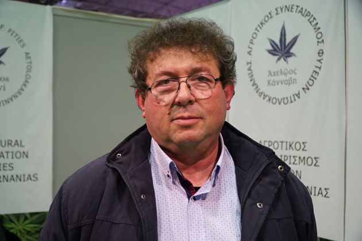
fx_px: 402
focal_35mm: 40
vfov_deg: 33.4
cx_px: 181
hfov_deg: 48.5
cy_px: 120
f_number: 4
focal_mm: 27
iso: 2000
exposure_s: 1/160
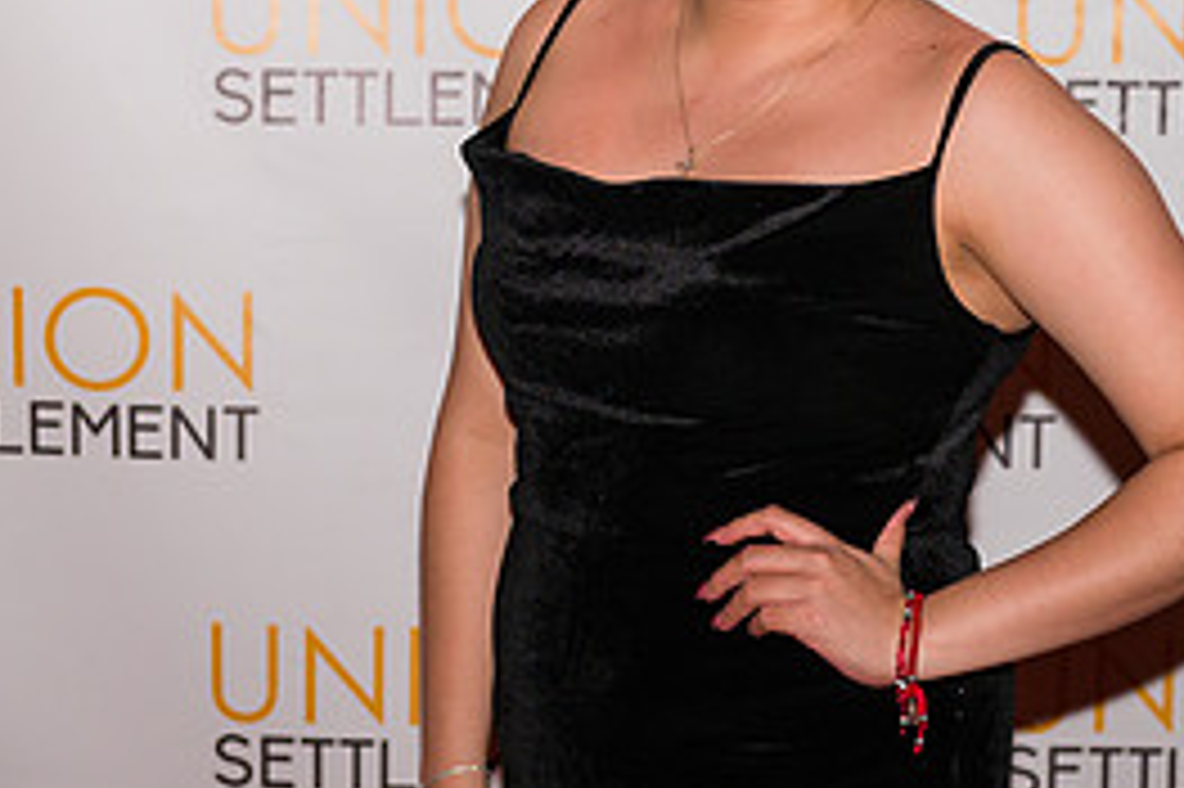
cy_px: 248
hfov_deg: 16.0
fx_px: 4207
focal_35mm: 128
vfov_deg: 10.7
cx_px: 657
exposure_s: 1/200
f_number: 4
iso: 1000
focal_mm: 58
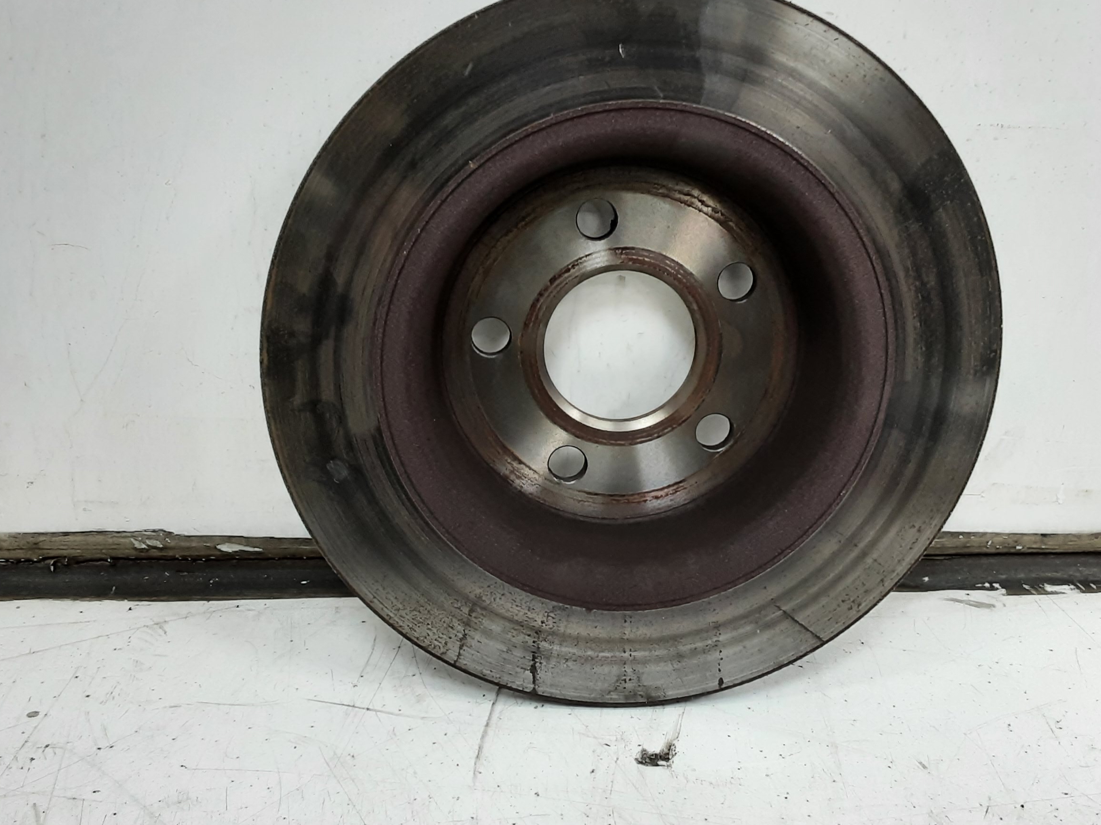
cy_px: 439
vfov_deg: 37.7
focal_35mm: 38
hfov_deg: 49.0
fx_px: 1209
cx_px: 525
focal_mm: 2.91
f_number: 1.9
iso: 125
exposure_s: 1/50
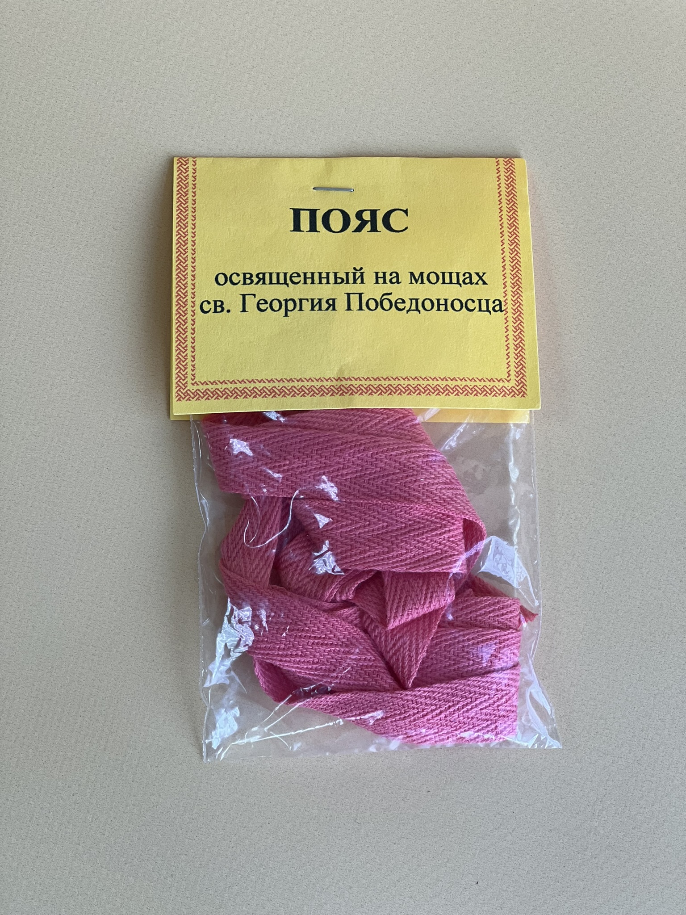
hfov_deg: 19.1
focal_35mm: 77
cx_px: 343
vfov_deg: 25.3
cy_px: 458
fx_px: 2035
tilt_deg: -79.1
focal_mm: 9
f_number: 2.8
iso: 80
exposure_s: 1/121
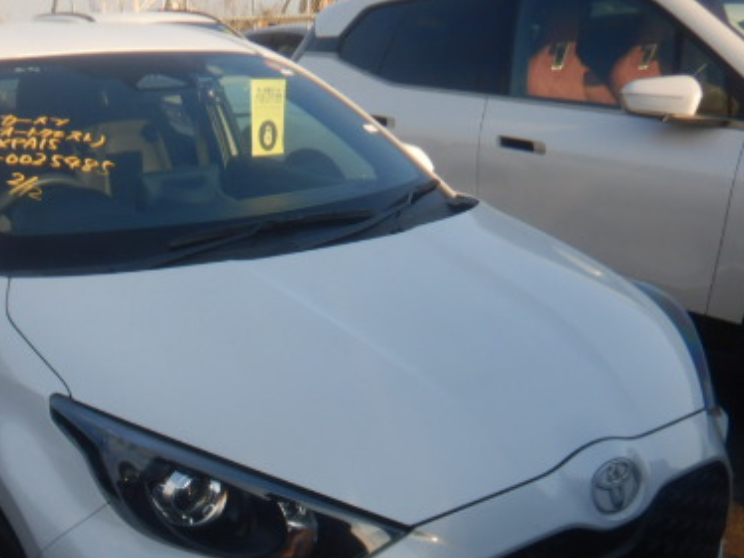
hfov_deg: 44.9
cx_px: 228
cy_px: 427
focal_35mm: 41
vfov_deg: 34.3
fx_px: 881
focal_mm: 4.3
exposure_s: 1/320
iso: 125
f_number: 2.8
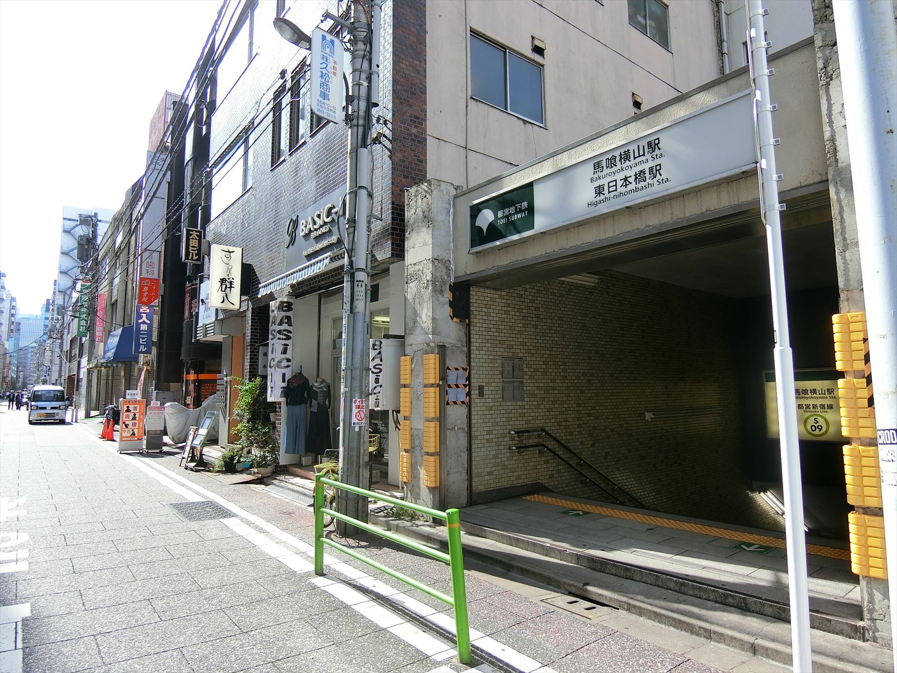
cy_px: 336
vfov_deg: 63.4
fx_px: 544
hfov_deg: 79.0
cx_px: 448
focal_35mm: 21
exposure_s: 1/500
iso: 80
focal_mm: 4.6
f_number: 2.8
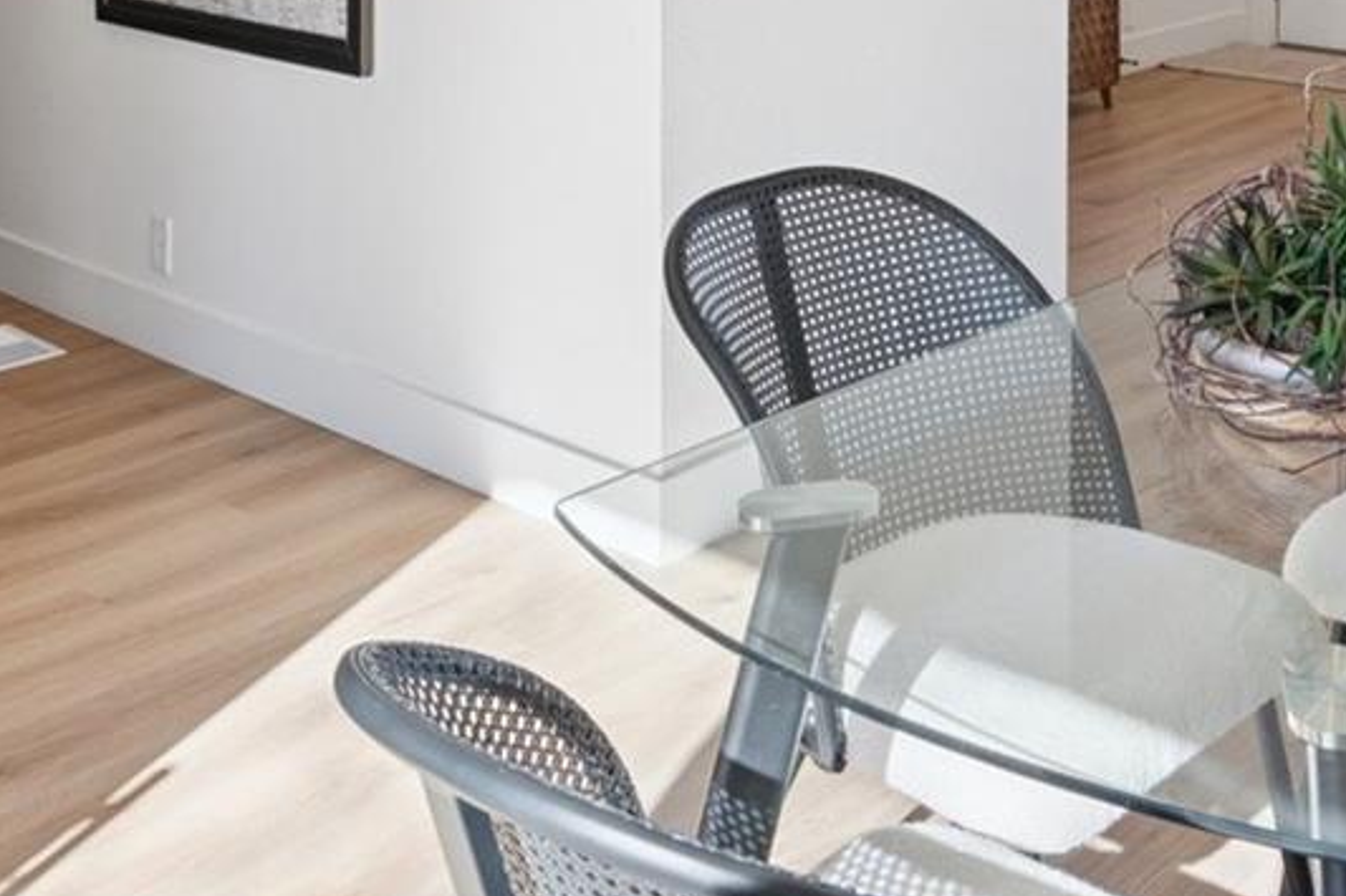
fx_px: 1906
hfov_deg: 38.0
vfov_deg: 23.4
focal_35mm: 51
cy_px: -265
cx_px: 1003
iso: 400
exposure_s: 1/100
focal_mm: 17
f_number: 9
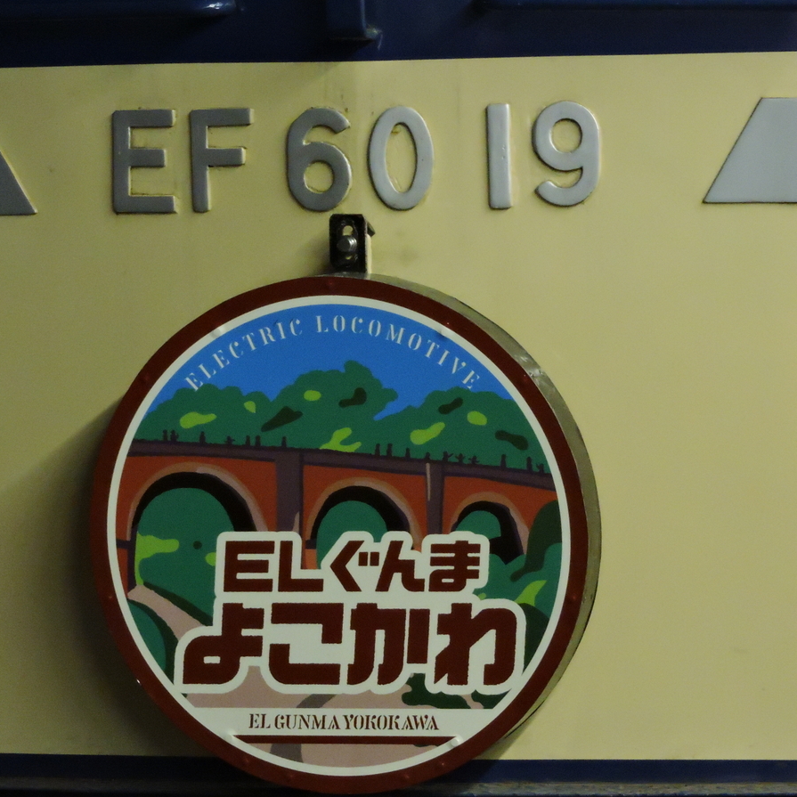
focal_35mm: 237
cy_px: 397
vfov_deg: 7.4
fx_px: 6174
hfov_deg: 7.4
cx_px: 359
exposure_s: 1/30
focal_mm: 35.8
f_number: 5.3
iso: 1600
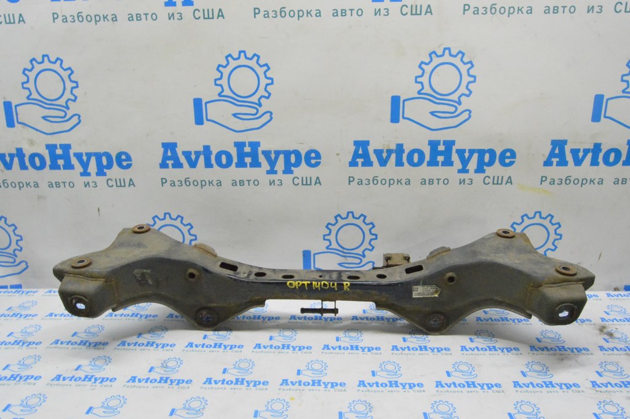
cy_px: 210
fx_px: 472
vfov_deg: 47.9
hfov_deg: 67.4
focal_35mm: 27
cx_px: 315
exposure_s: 1/20
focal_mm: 18
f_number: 20
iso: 6400
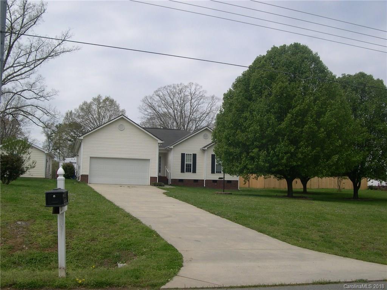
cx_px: 194
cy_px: 145
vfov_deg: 37.7
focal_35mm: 38
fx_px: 425
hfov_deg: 49.0
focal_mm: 8
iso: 100
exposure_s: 1/261
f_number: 7.6
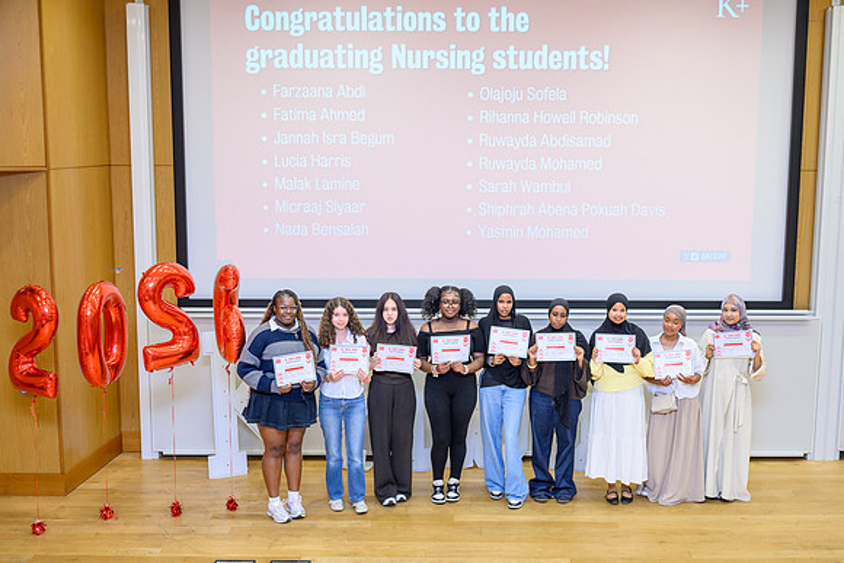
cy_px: 282
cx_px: 422
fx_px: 951
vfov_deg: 33.0
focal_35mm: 41
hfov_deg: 47.9
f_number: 2.8
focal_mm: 40
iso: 1250
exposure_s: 1/200
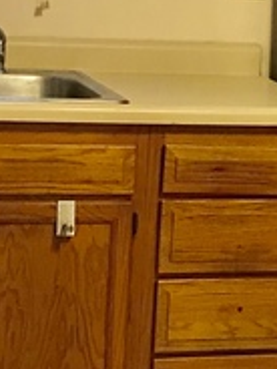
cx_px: 293
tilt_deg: -12.0
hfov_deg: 9.0
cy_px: 253
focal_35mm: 164
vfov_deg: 12.0
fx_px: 1750
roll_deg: -2.7
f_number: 1.8
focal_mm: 3.99
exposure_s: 1/15
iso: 50
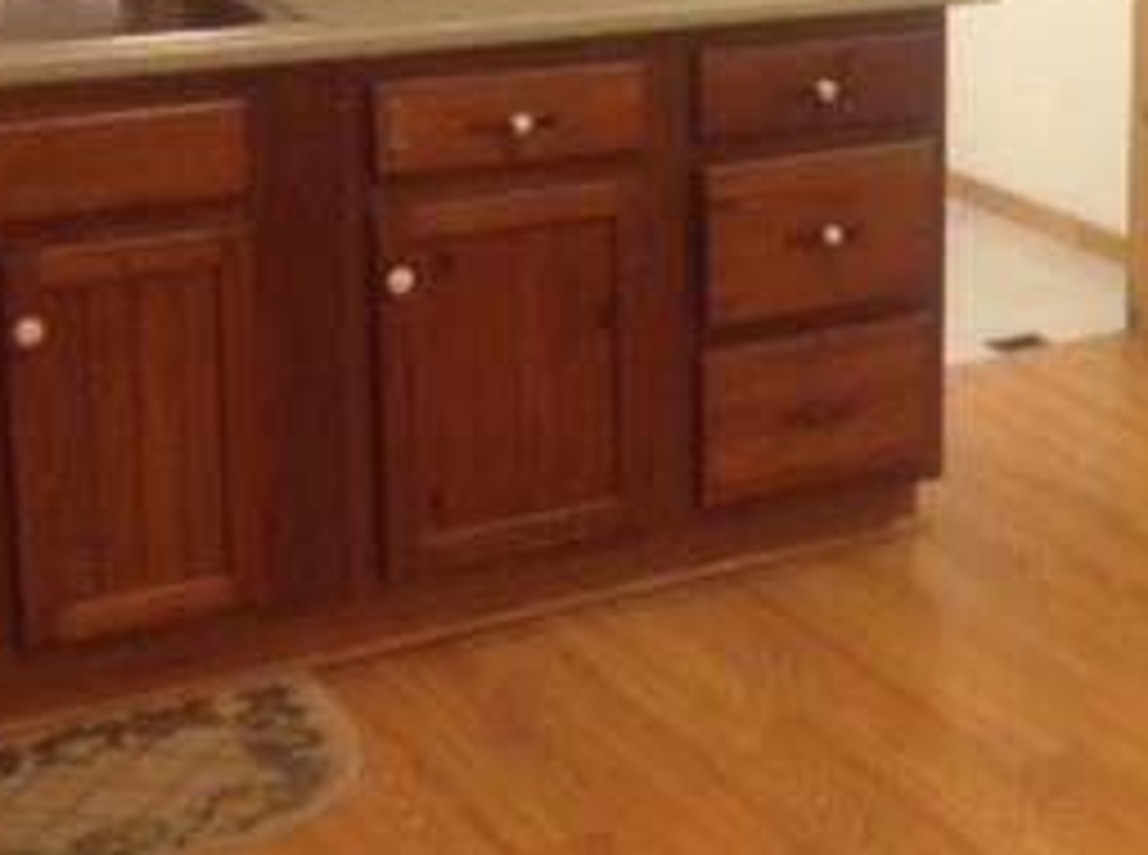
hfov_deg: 21.1
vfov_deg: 16.6
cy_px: 144
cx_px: 1301
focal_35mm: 88
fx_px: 2912
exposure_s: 1/15
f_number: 2.4
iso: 250
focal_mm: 4.28
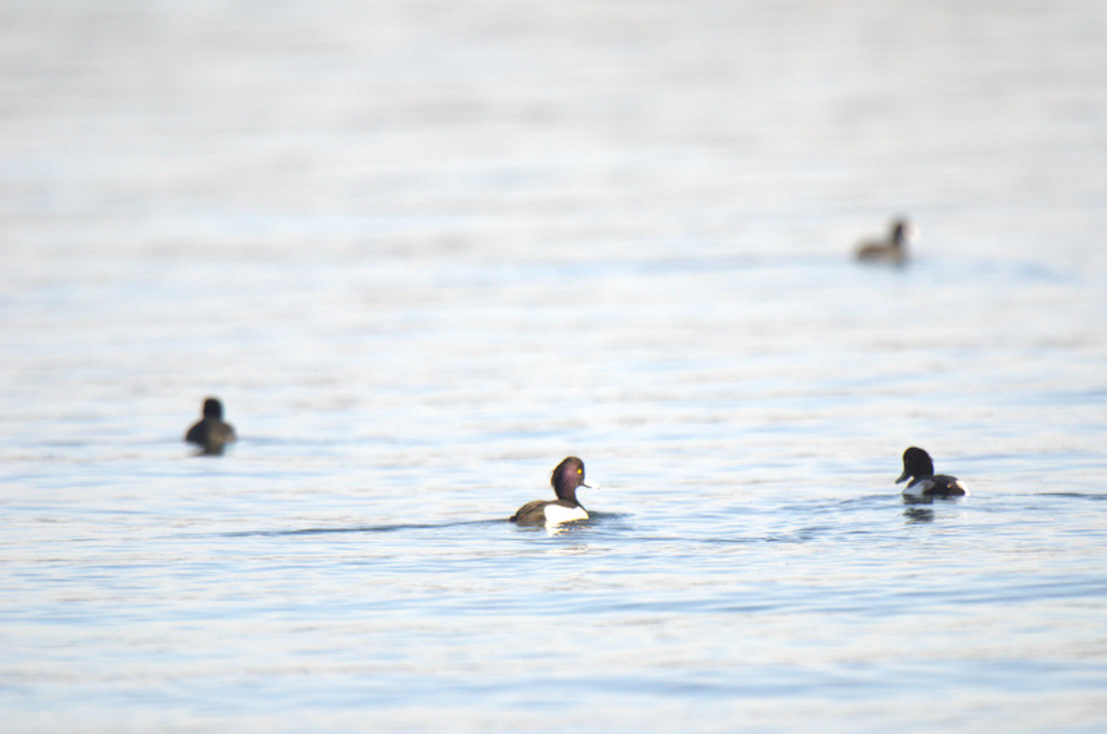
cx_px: 554
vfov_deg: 1.3
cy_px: 367
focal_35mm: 1050
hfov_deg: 2.0
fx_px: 32242
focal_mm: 700
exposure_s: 1/2000
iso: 250
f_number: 5.6
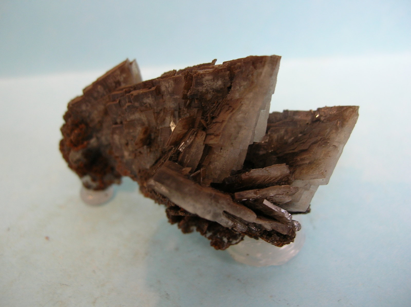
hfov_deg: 51.4
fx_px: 427
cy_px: 154
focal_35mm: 36
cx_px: 206
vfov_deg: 39.6
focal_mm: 6
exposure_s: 1/6.6
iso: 50
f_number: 2.7
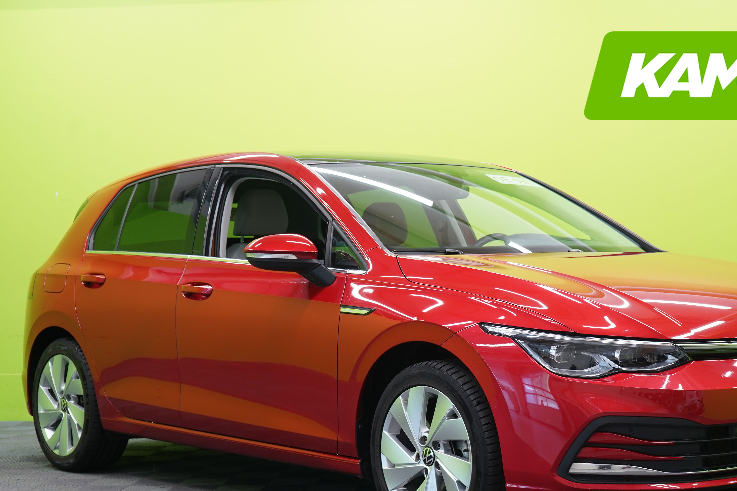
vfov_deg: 19.4
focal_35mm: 70
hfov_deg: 28.8
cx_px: 454
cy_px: 342
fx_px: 1433
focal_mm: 50
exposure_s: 1/25
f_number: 5
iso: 400
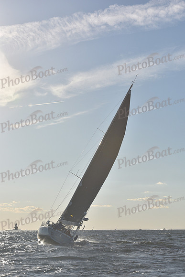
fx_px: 732
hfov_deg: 14.4
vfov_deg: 21.5
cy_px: 138
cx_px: 92
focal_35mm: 95
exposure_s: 1/800
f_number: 11
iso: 400
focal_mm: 95
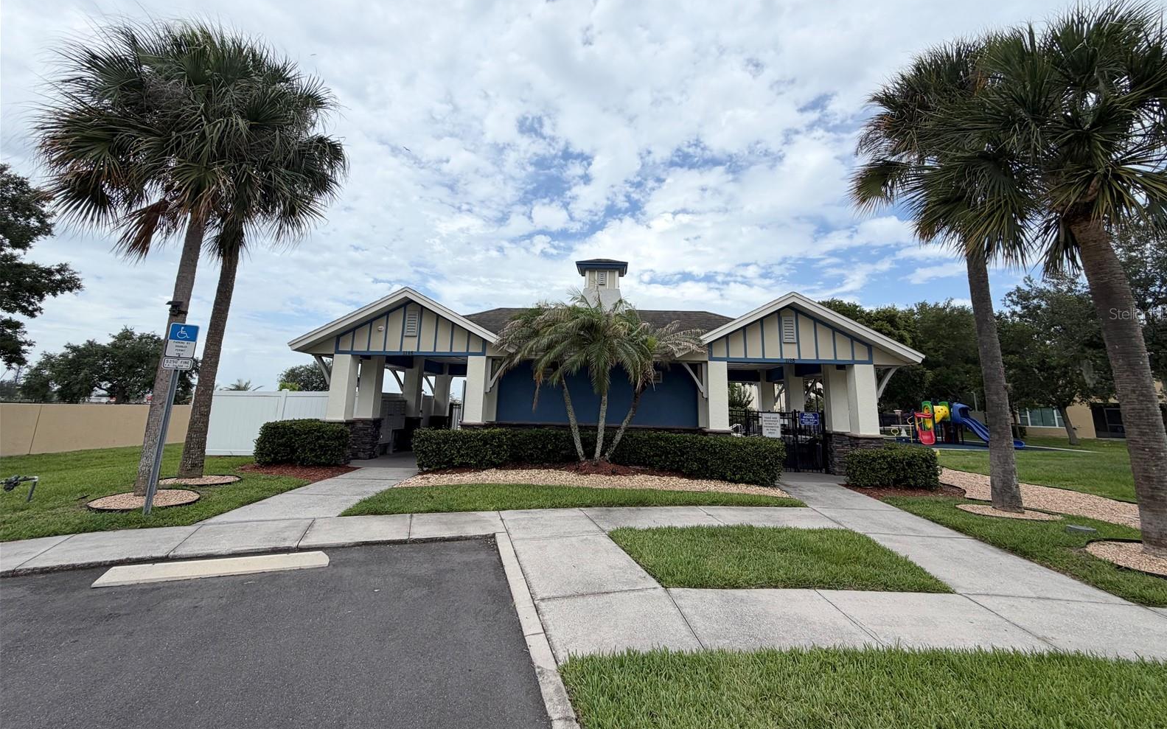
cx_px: 589
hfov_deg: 101.5
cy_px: 313
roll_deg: -1.0
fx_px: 477
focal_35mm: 15
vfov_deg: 74.4
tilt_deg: +11.8
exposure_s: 1/1259
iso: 20
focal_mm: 2.22
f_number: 2.2
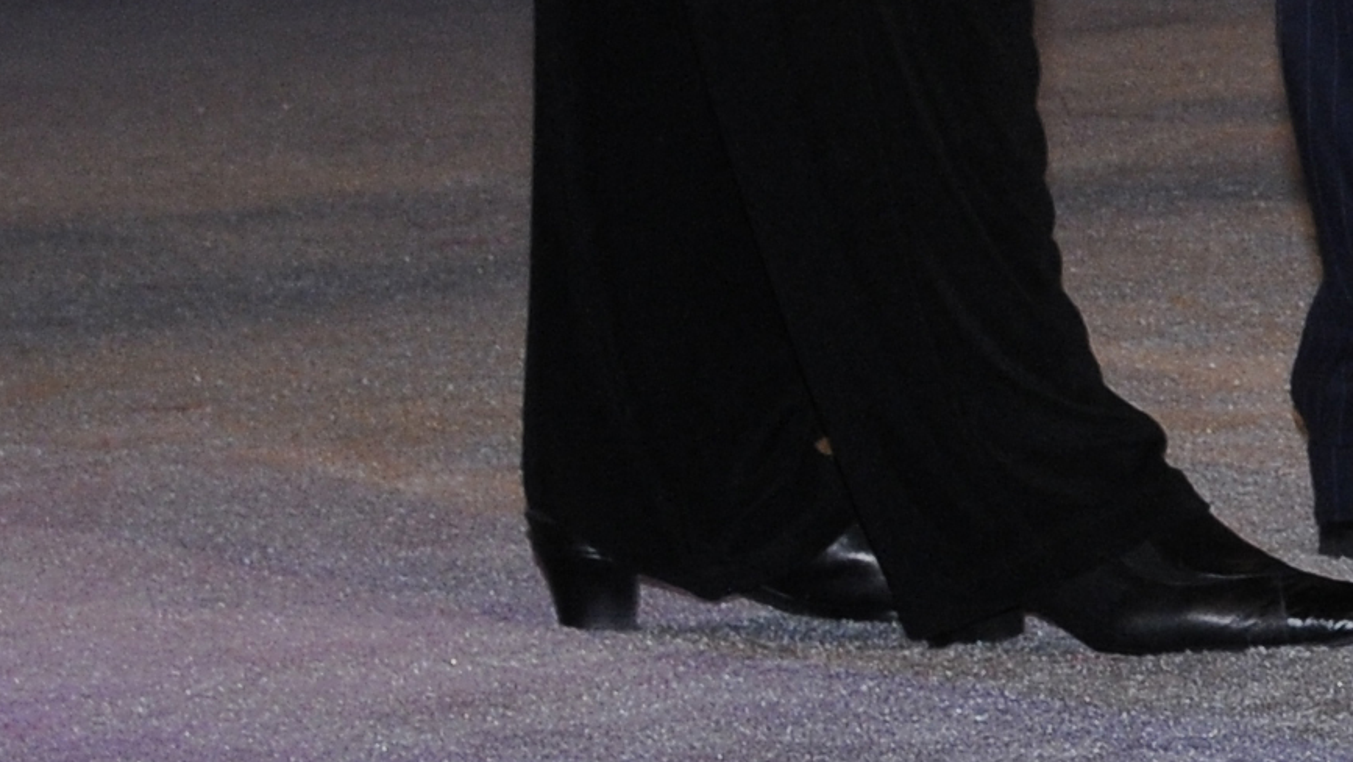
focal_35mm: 295
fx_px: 10585
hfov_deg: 7.1
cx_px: 2664
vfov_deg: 4.0
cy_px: -1259
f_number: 7.1
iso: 400
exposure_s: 1/125
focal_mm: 38
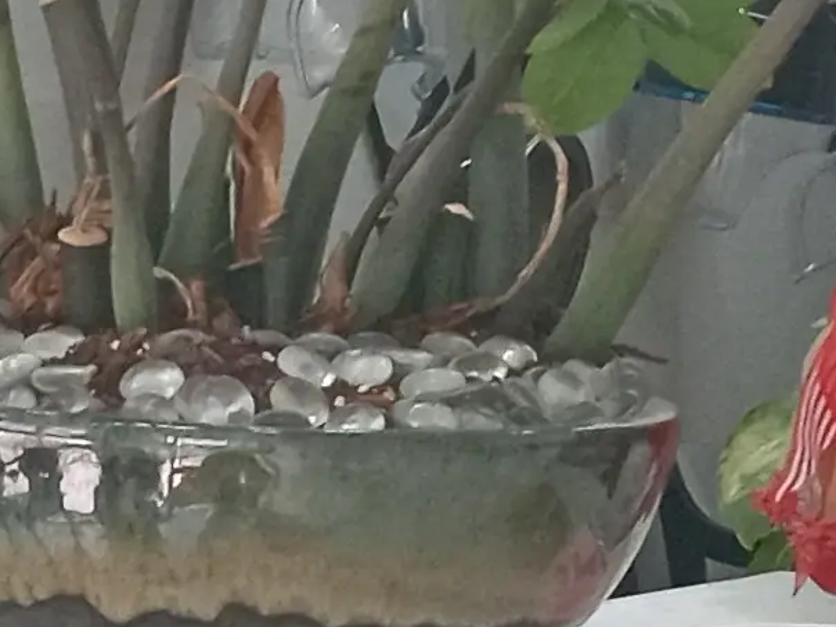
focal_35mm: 193
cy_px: 1358
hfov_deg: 9.7
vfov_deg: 7.3
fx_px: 4661
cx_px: -653
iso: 190
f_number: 2.2
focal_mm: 3.71
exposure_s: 1/120
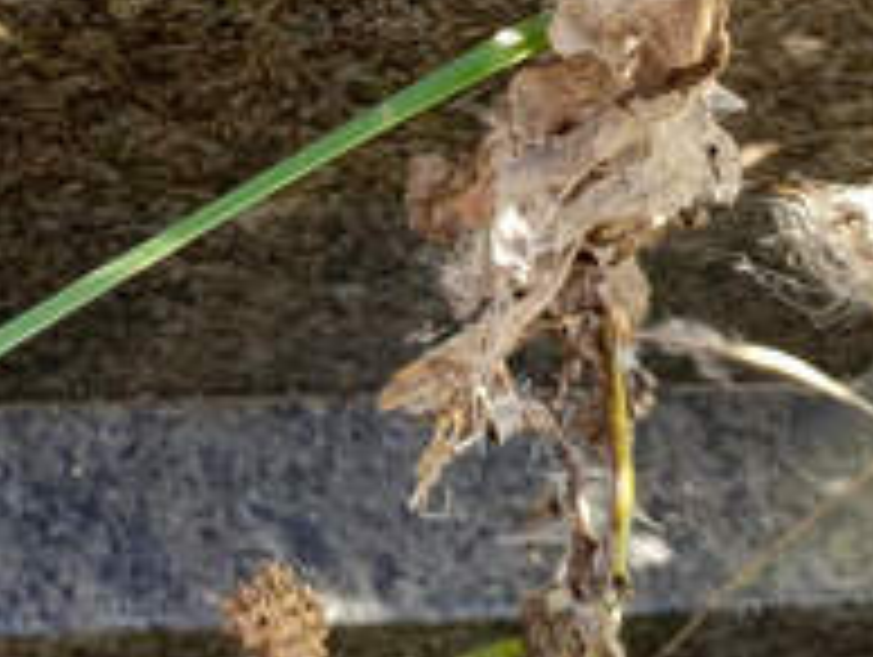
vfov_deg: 12.9
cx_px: -86
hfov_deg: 18.3
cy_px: -580
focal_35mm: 103
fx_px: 2601
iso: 182
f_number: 1.69
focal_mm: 4.76
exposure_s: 1/100
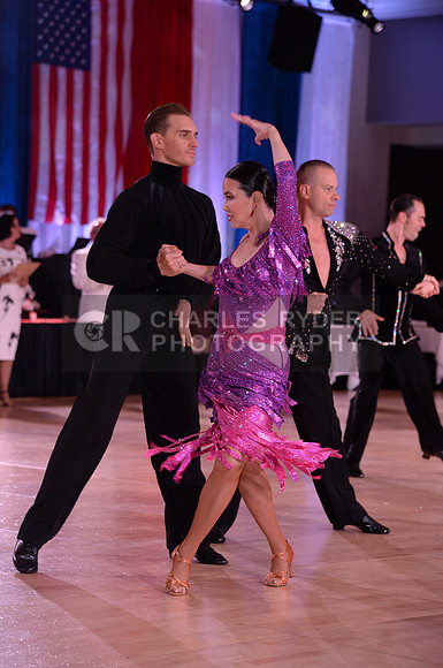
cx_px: 222
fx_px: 2073
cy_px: 334
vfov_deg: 18.3
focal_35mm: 112
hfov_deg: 12.2
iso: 2000
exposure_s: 1/250
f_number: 5
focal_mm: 112
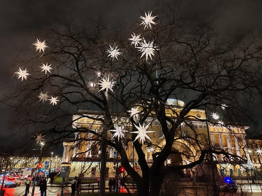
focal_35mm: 27
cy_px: 98
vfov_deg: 51.4
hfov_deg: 65.3
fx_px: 204
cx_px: 131
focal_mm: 6.12
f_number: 1.9
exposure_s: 1/50
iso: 1250
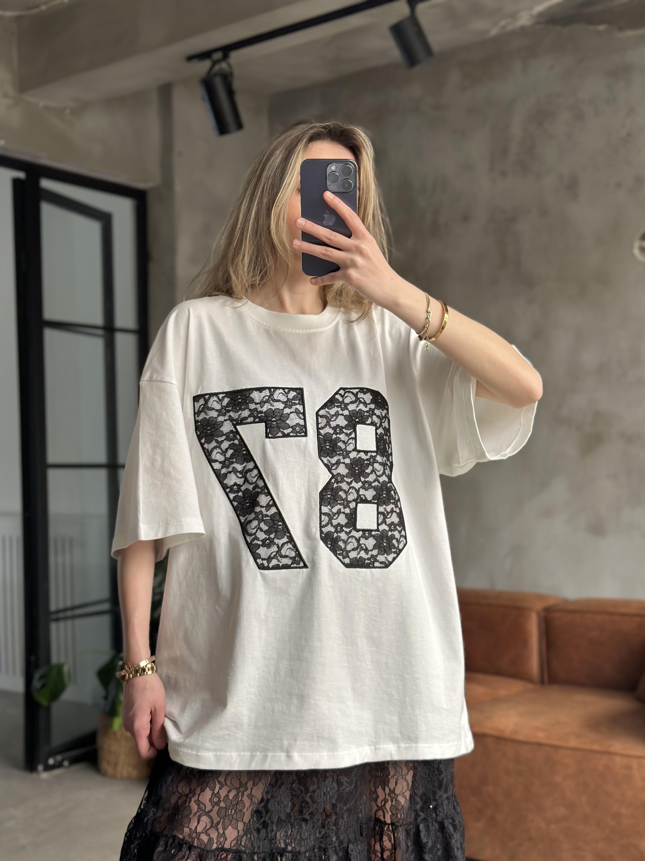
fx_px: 1193
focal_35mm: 48
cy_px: 430
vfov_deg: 39.7
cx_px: 322
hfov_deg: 30.3
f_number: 1.78
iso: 125
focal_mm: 6.86
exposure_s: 1/90
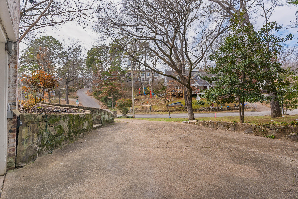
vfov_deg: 64.6
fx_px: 157
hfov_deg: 86.9
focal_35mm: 19
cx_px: 149
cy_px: 100
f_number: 7.1
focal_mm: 19
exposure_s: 1/400
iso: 320
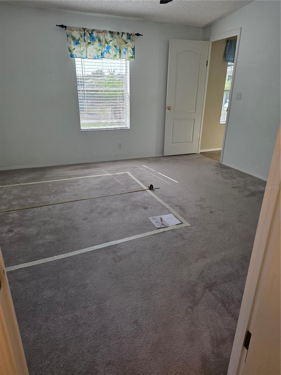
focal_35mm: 23
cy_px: 188
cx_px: 140
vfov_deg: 73.9
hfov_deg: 58.9
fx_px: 249
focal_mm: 6.25
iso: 125
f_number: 1.7
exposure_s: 1/120
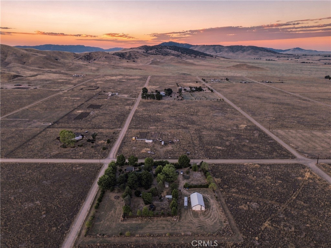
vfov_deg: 56.8
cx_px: 166
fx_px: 229
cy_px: 124
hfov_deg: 71.6
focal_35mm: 24
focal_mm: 12.3
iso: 100
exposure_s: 1/30
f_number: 2.8
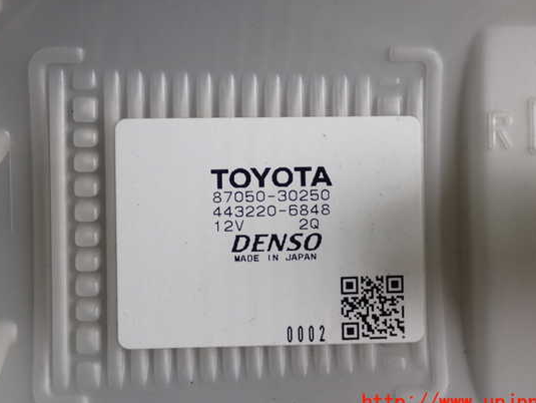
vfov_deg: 22.6
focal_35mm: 65
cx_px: 288
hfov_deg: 29.8
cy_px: 190
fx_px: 1007
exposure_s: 1/125
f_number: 3.5
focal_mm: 10.35
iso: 125
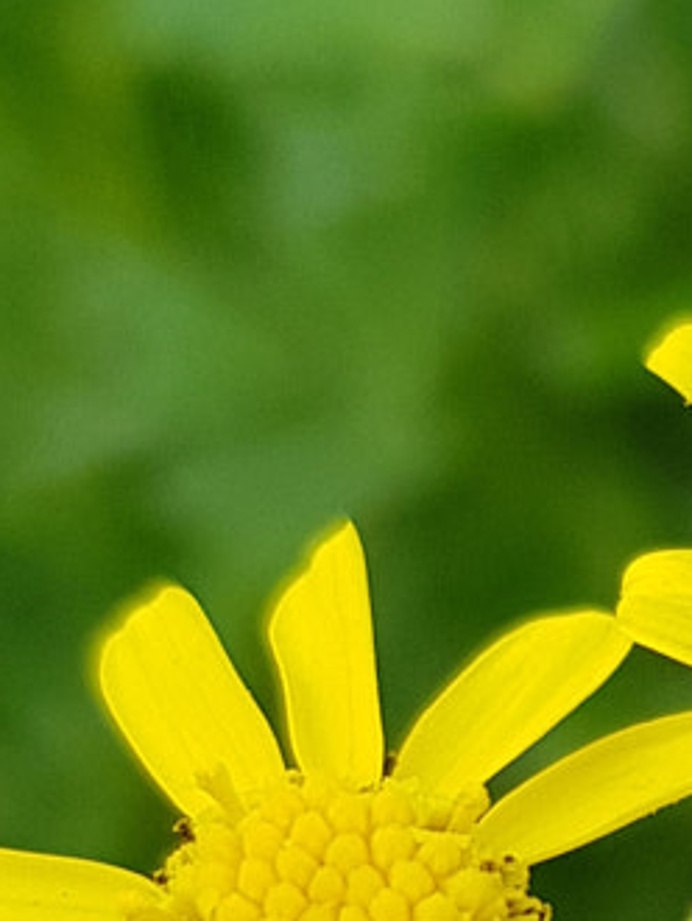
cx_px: 882
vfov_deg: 15.2
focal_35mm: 126
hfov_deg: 11.5
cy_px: 1066
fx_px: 3354
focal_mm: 4.2
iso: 40
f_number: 1.7
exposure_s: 1/558
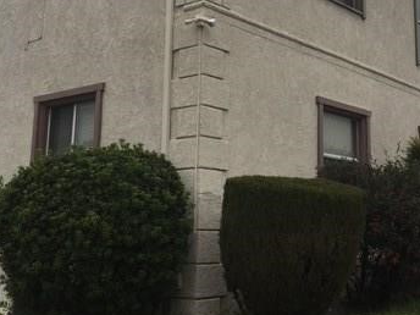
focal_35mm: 54
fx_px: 655
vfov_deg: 26.8
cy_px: 96
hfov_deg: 35.1
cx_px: 288
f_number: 2.2
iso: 25
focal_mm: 4.15
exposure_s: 1/1637
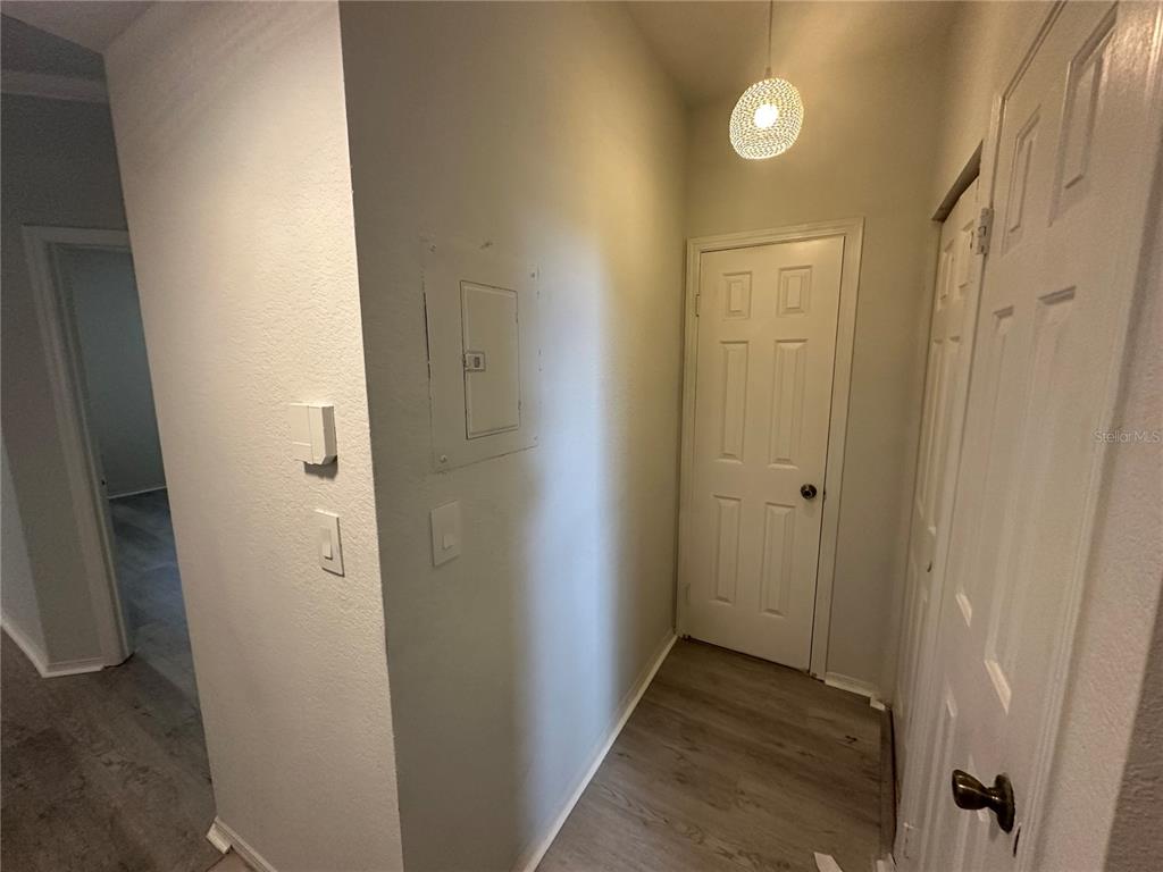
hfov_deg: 102.1
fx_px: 470
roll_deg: +1.1
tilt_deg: -7.9
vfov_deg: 85.7
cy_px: 436
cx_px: 582
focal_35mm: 14
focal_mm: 2.22
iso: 320
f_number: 2.2
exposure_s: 1/120
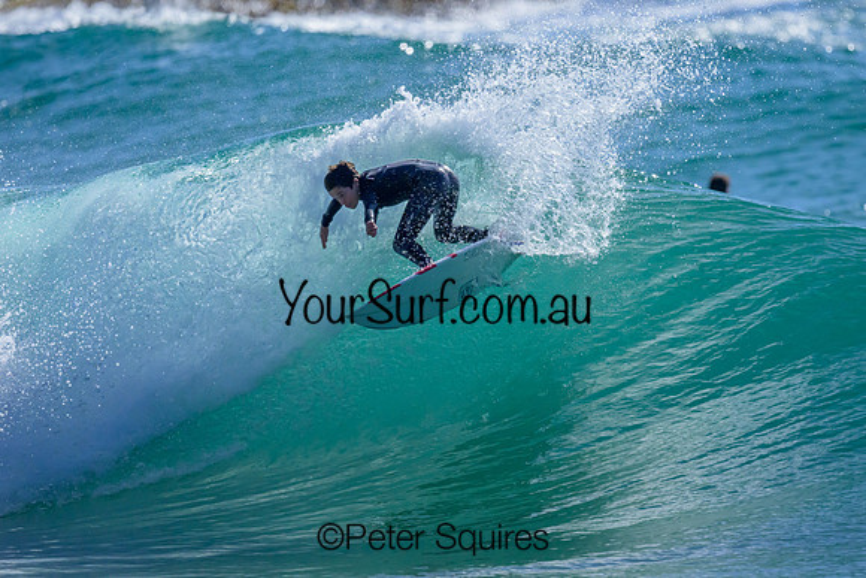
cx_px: 530
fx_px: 23574
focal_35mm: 980
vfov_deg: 1.4
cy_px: 224
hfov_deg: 2.1
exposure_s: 1/2000
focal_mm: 800
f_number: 6.3
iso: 2200
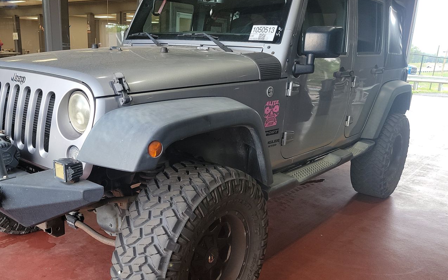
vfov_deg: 39.4
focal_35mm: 32
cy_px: 156
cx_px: 191
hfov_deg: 59.4
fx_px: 391
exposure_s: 1/59
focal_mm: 6.7
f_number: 1.8
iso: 103
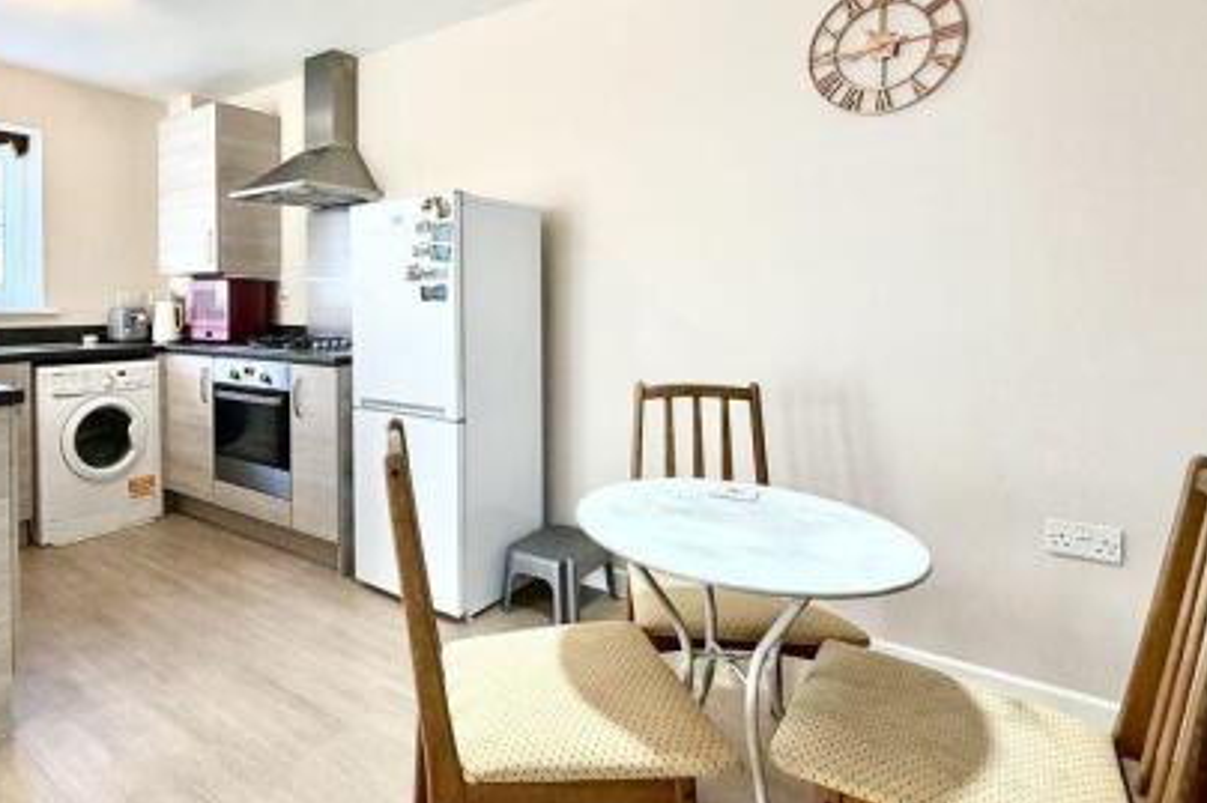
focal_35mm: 21
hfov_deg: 79.6
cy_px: 315
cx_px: 447
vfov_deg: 58.9
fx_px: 704
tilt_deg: -1.7
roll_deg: +0.2
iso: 200
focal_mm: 2.22
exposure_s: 1/100
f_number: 2.2
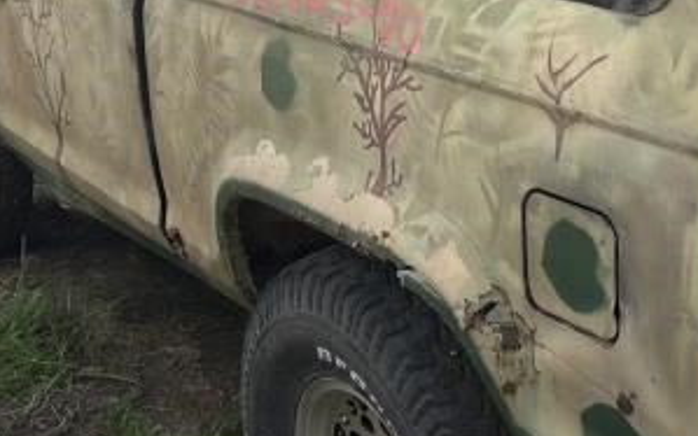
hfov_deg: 29.4
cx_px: 574
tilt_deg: -16.3
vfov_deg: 18.8
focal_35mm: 68
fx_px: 1294
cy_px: 44
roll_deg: +2.2
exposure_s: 1/3155
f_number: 1.78
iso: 80
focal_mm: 6.86
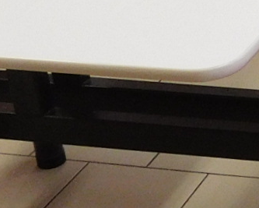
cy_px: -68
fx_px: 1174
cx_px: 601
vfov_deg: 9.9
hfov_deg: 10.9
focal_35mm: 153
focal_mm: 4
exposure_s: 1/30
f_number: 3
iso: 250
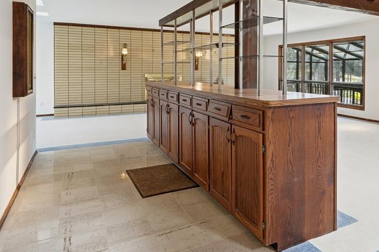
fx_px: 295
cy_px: 74
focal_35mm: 28
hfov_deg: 64.1
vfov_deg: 45.3
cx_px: 247
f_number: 8
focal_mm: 17
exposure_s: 1/160
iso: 250
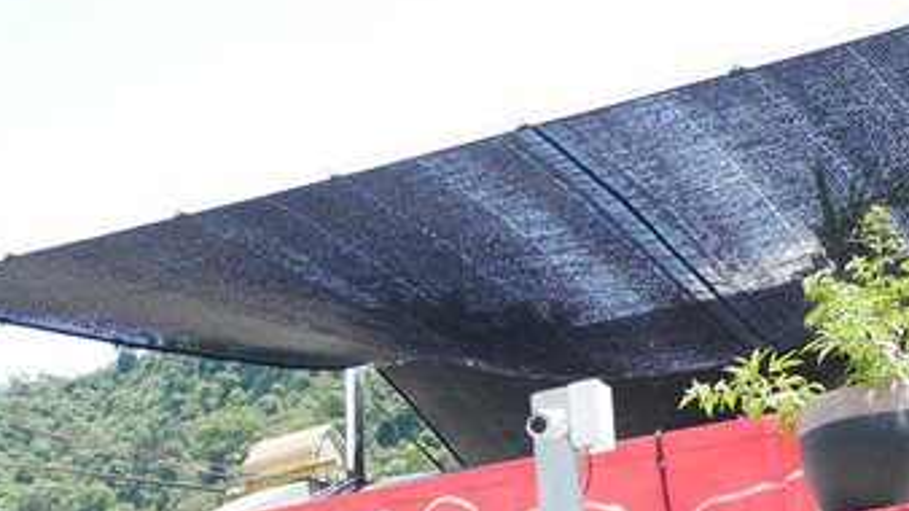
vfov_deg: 12.8
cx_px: 207
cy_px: 865
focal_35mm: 87
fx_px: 2097
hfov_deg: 24.2
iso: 200
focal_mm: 15
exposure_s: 1/400
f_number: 3.5
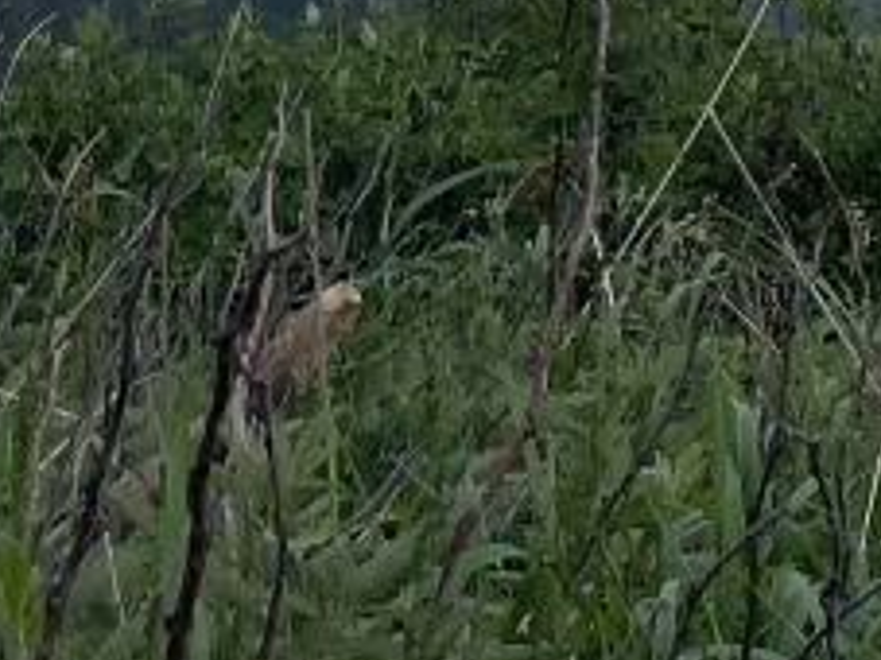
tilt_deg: -17.6
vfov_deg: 7.0
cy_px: -1483
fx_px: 4655
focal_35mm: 183
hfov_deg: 10.8
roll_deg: +3.6
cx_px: 330
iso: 32
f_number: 1.6
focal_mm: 4.2
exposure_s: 1/3125
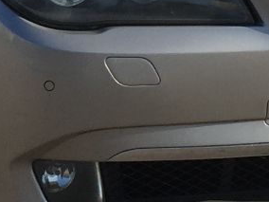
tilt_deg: -12.2
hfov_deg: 10.0
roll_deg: +0.8
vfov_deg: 7.5
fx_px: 1523
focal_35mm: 196
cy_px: -71
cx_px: -5
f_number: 2.2
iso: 32
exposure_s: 1/1647
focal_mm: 4.15
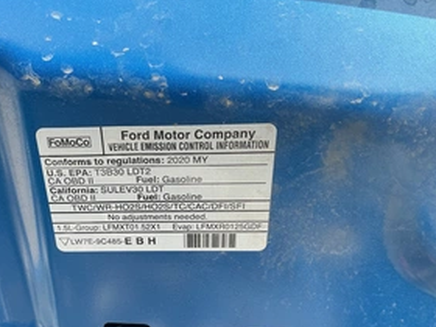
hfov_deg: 46.2
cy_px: 229
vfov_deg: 35.5
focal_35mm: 40
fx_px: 504
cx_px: 154
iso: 25
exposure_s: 1/183
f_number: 1.8
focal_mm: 3
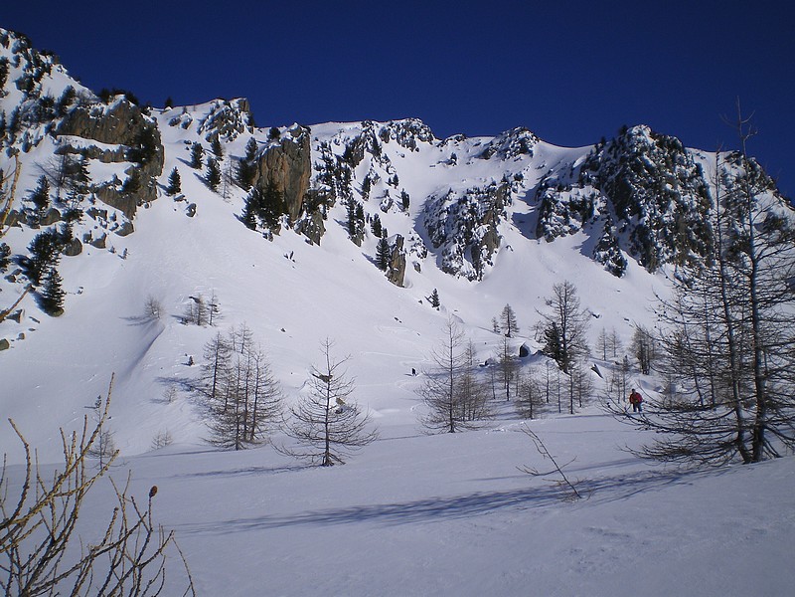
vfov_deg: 37.7
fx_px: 873
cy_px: 298
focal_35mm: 38
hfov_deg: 49.0
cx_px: 398
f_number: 4.6
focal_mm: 6.3
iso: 64
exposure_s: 1/1250
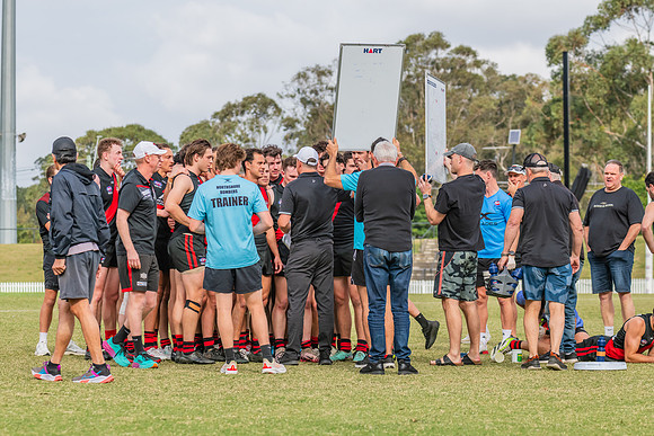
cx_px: 327
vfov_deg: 8.0
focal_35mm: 171
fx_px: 3104
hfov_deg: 12.0
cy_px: 218
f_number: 8
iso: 800
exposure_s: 1/1250
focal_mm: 170
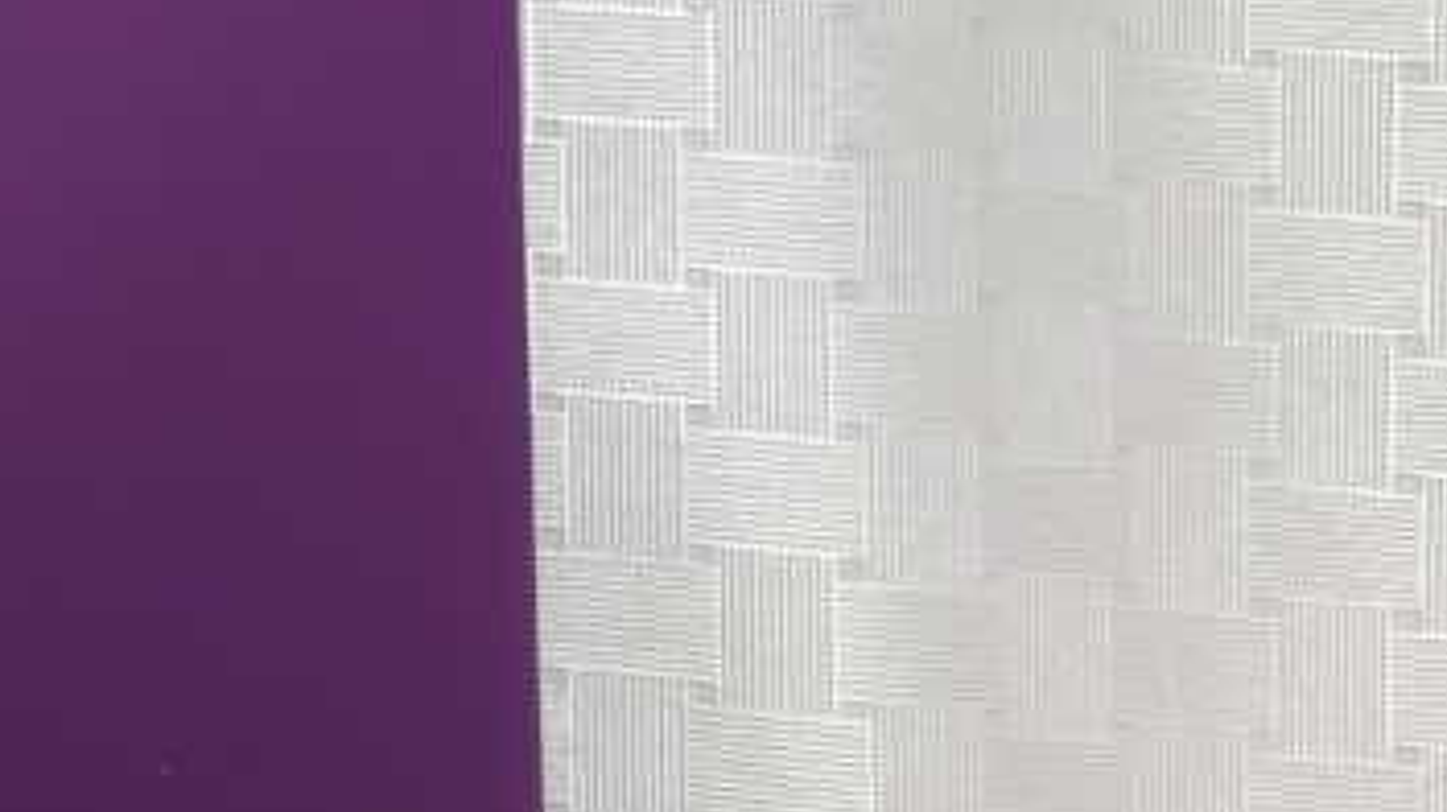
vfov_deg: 13.5
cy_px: 247
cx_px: -37
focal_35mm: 89
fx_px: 3413
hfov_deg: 22.9
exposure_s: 1/100
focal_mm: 4
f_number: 1.8
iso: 32
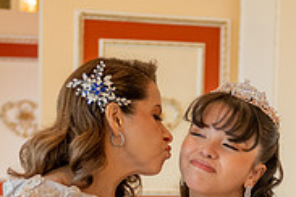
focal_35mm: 199
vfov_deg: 6.8
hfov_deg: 10.3
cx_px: 262
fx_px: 1636
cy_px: 328
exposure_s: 1/100
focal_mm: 48
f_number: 2.8
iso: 400
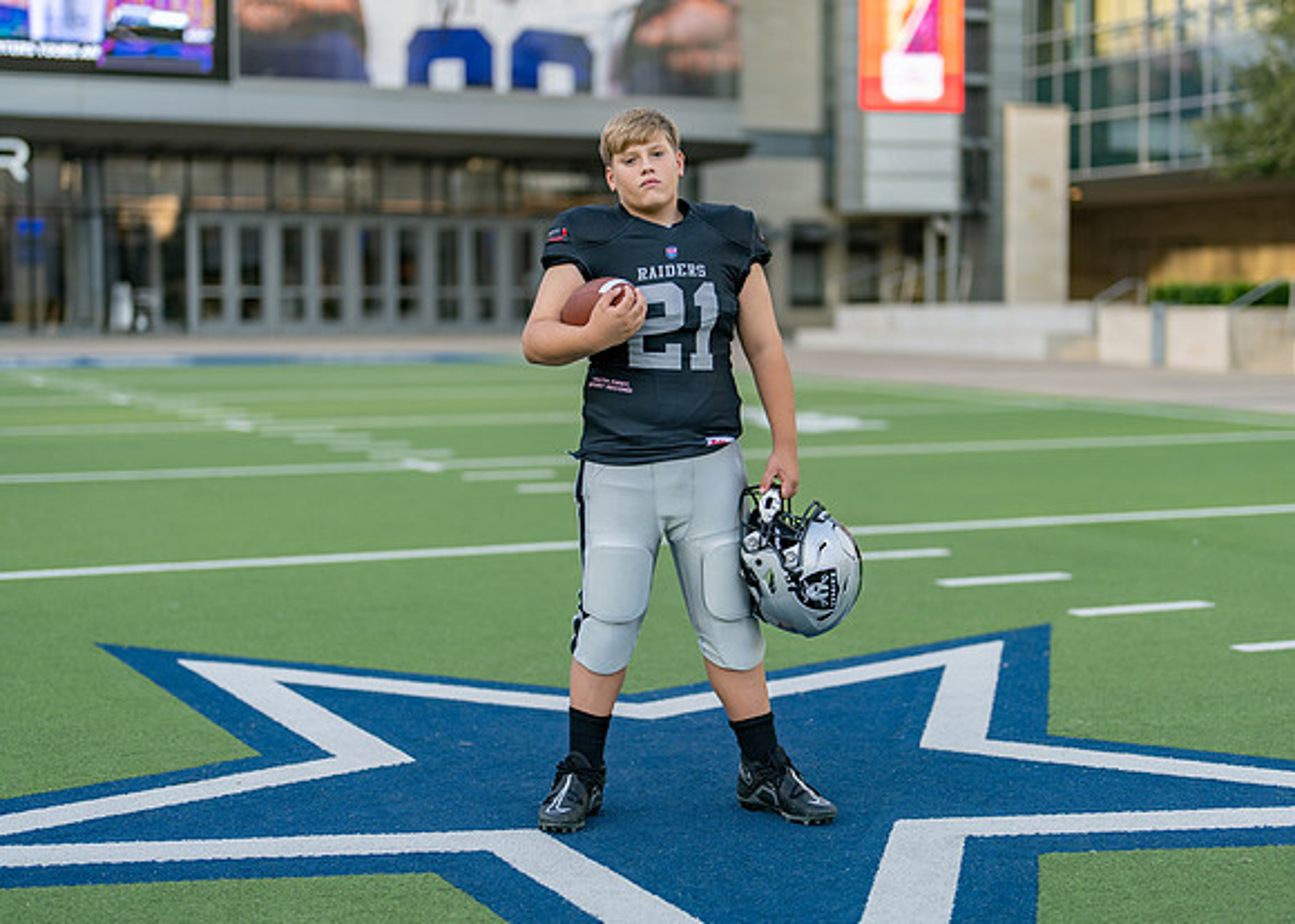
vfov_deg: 22.8
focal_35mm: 62
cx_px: 690
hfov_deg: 31.6
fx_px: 2287
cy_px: 456
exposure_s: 1/1600
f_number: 1.2
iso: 100
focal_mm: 50
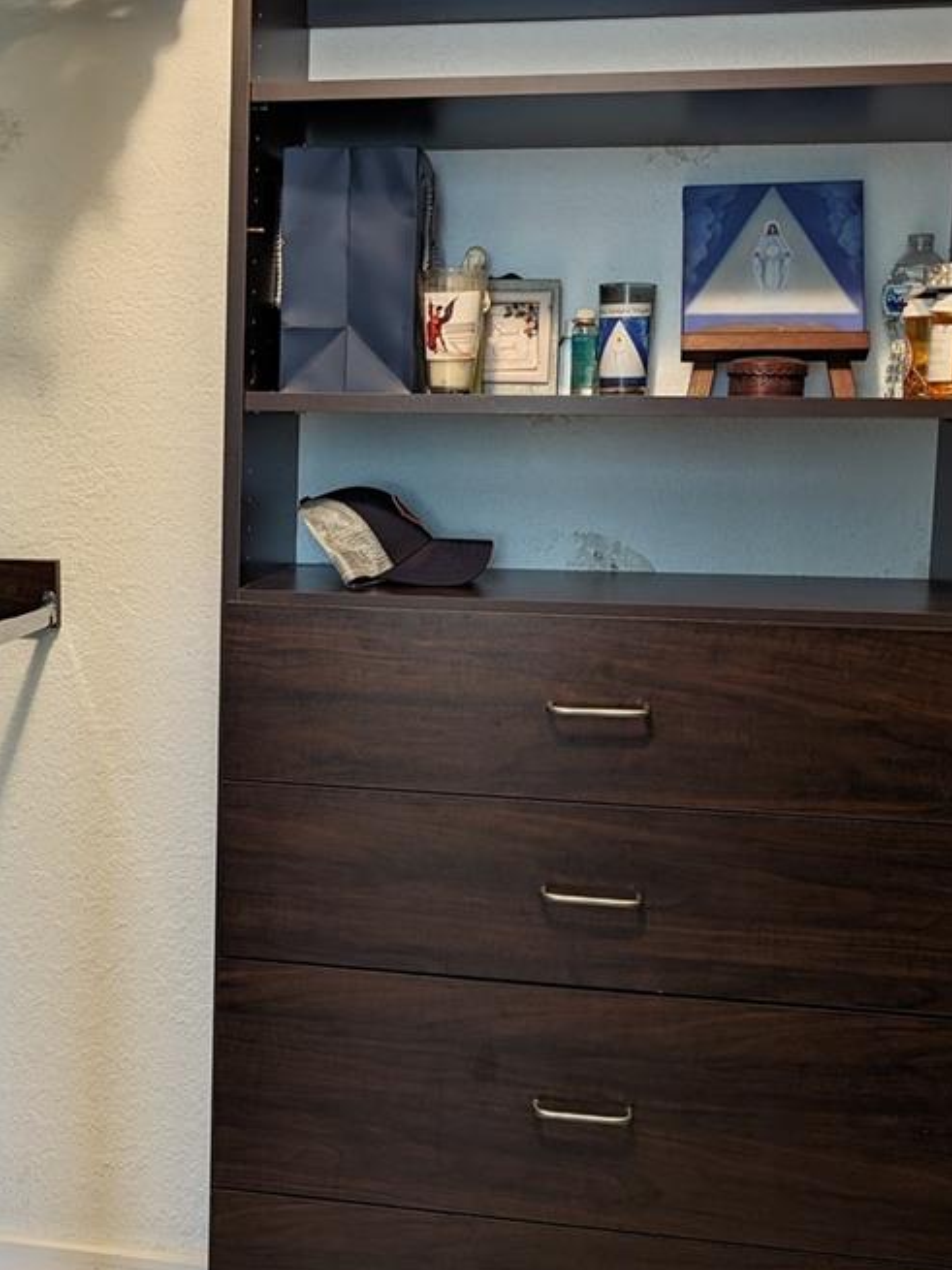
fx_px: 1614
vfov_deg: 42.9
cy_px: 603
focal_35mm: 44
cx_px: 219
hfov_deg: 32.2
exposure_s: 1/24
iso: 270
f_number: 1.68
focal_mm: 6.9
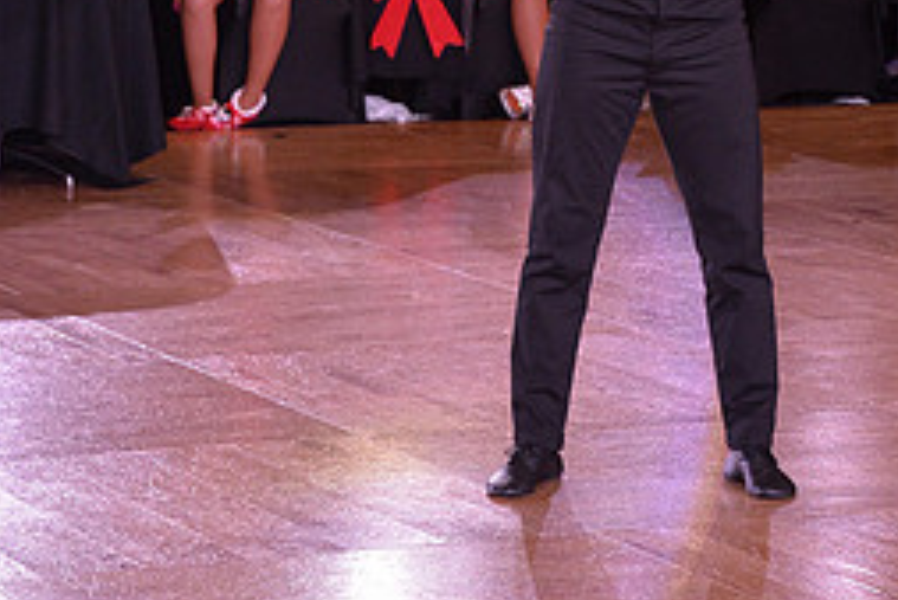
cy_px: -330
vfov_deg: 6.6
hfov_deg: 10.0
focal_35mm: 206
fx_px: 5141
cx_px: 651
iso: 2000
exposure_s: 1/250
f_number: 6.3
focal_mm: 90
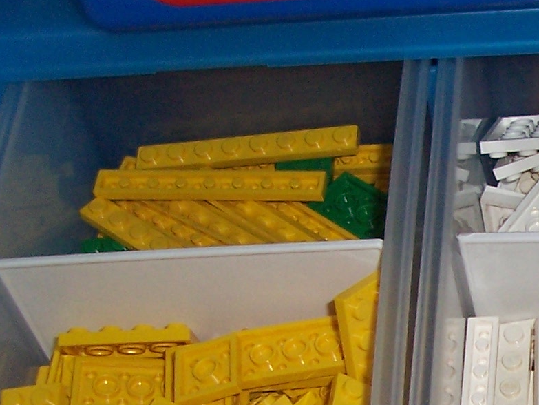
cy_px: 454
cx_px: 687
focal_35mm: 100
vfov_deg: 14.4
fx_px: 1558
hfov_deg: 18.4
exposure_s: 1/60
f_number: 2.7
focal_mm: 5.6
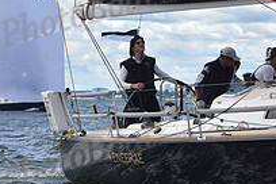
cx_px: 262
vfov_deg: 6.4
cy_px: 63
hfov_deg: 9.6
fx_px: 1633
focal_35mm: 213
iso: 250
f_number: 7.1
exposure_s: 1/800
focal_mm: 75
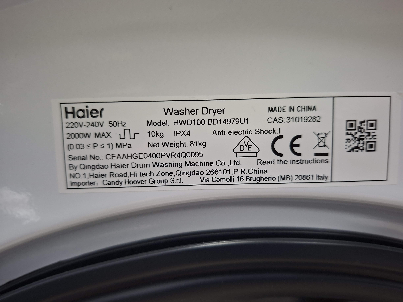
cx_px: 202
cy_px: 151
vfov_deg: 58.9
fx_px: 268
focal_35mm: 23
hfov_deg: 73.9
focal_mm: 5.54
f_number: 1.8
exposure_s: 1/25
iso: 400
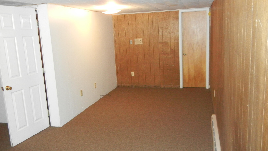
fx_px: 235
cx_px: 134
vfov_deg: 35.6
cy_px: 75
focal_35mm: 33
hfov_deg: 59.5
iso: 727
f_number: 3.5
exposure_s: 1/30
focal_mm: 5.4
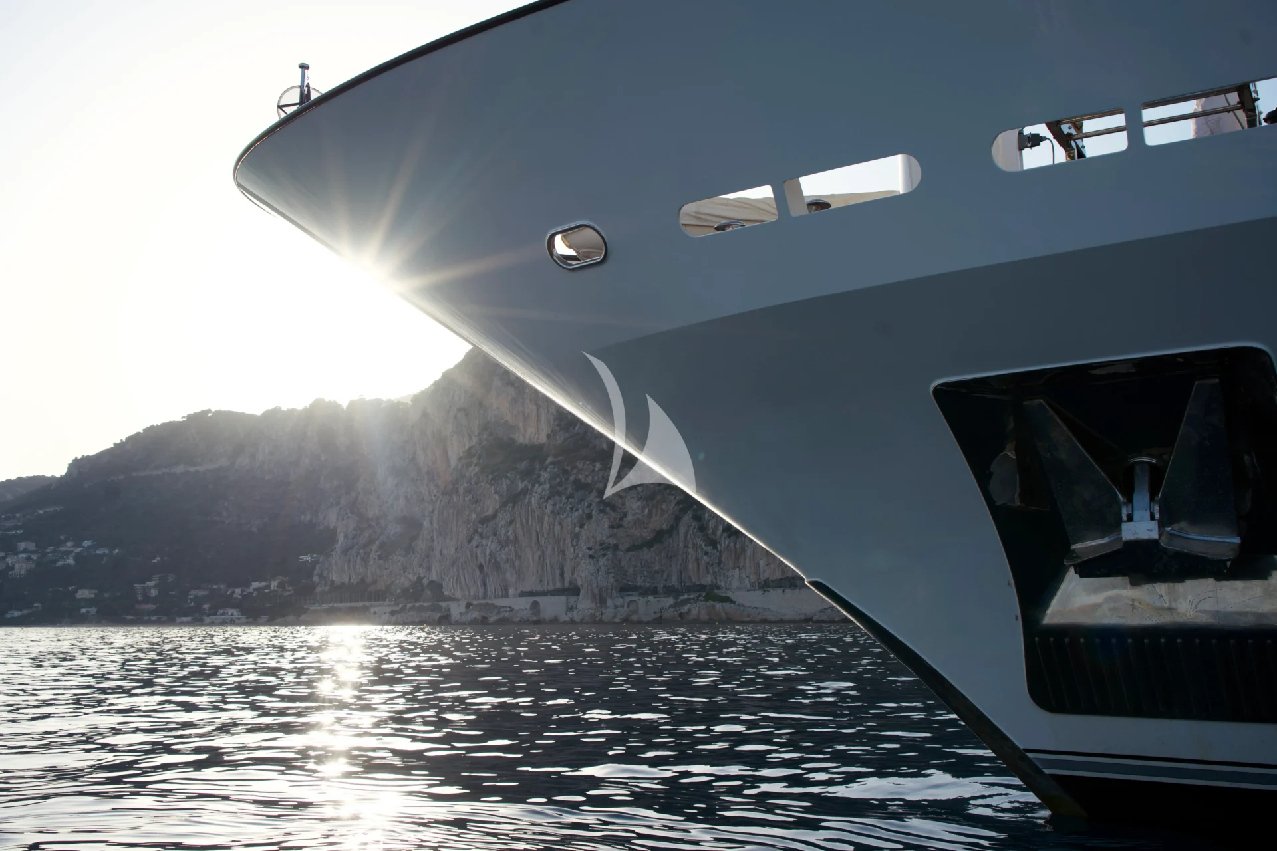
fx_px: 1170
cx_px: 638
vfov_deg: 40.0
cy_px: 426
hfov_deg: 57.2
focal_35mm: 33
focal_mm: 33
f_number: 6.3
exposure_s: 1/320
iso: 100
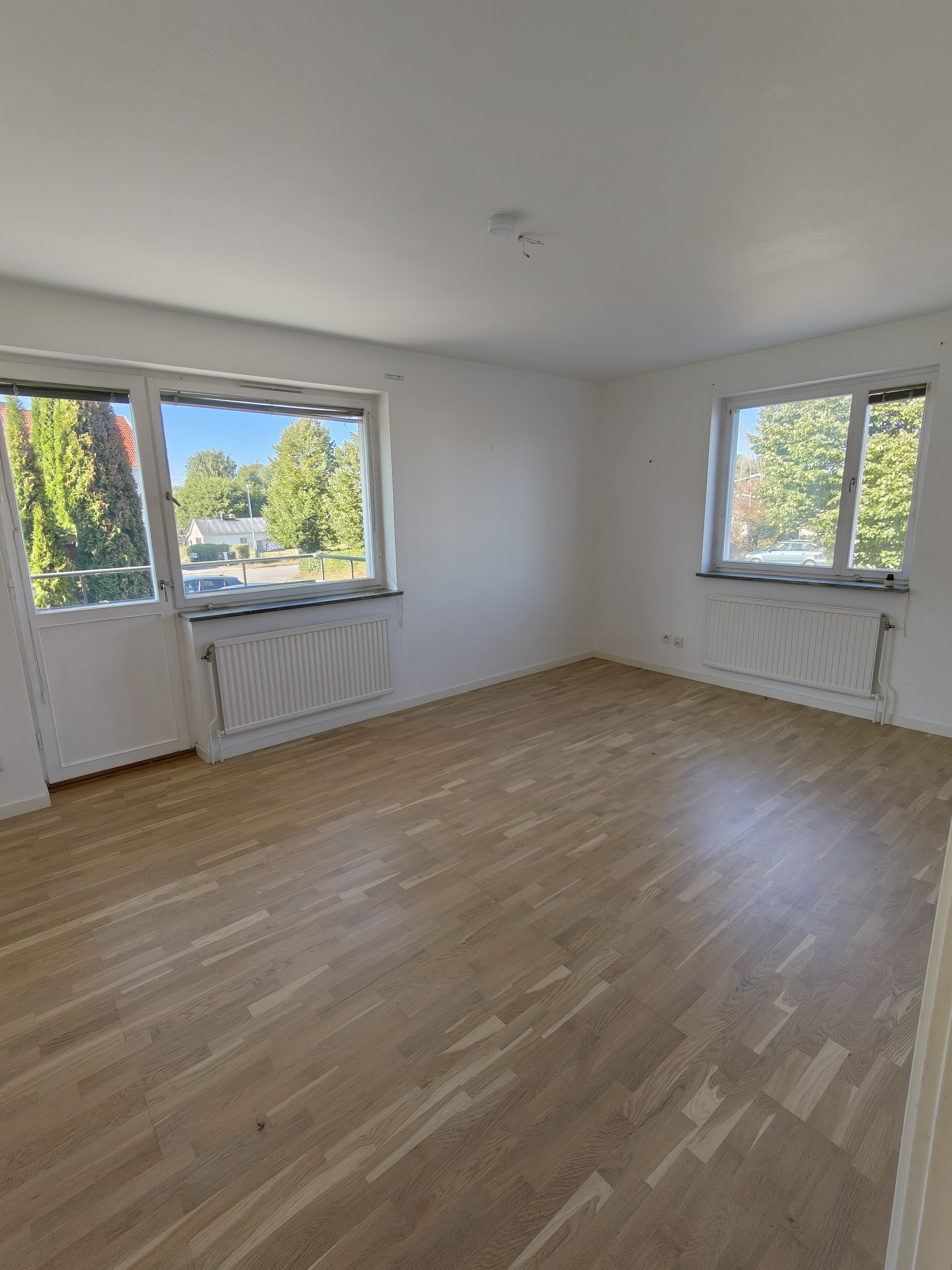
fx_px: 587
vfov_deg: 94.5
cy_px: 635
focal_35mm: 16
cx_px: 476
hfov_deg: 78.1
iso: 50
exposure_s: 1/155
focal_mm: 2.31
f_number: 2
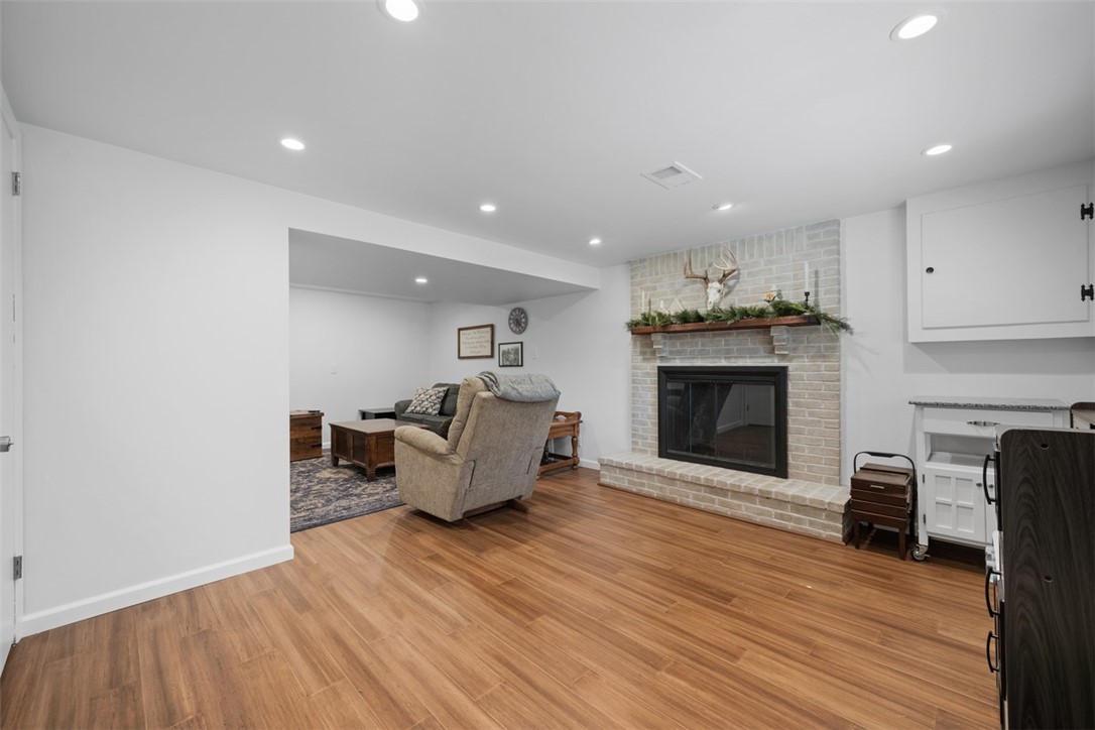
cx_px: 548
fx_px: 426
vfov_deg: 81.2
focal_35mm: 14
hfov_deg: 104.3
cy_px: 365
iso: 400
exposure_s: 2.5
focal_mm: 14
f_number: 8
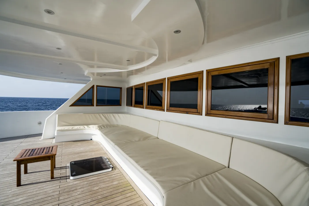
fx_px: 137
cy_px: 103
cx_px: 154
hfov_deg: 96.7
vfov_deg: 73.8
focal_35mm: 16
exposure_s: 1/400
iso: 100
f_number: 6.3
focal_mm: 16
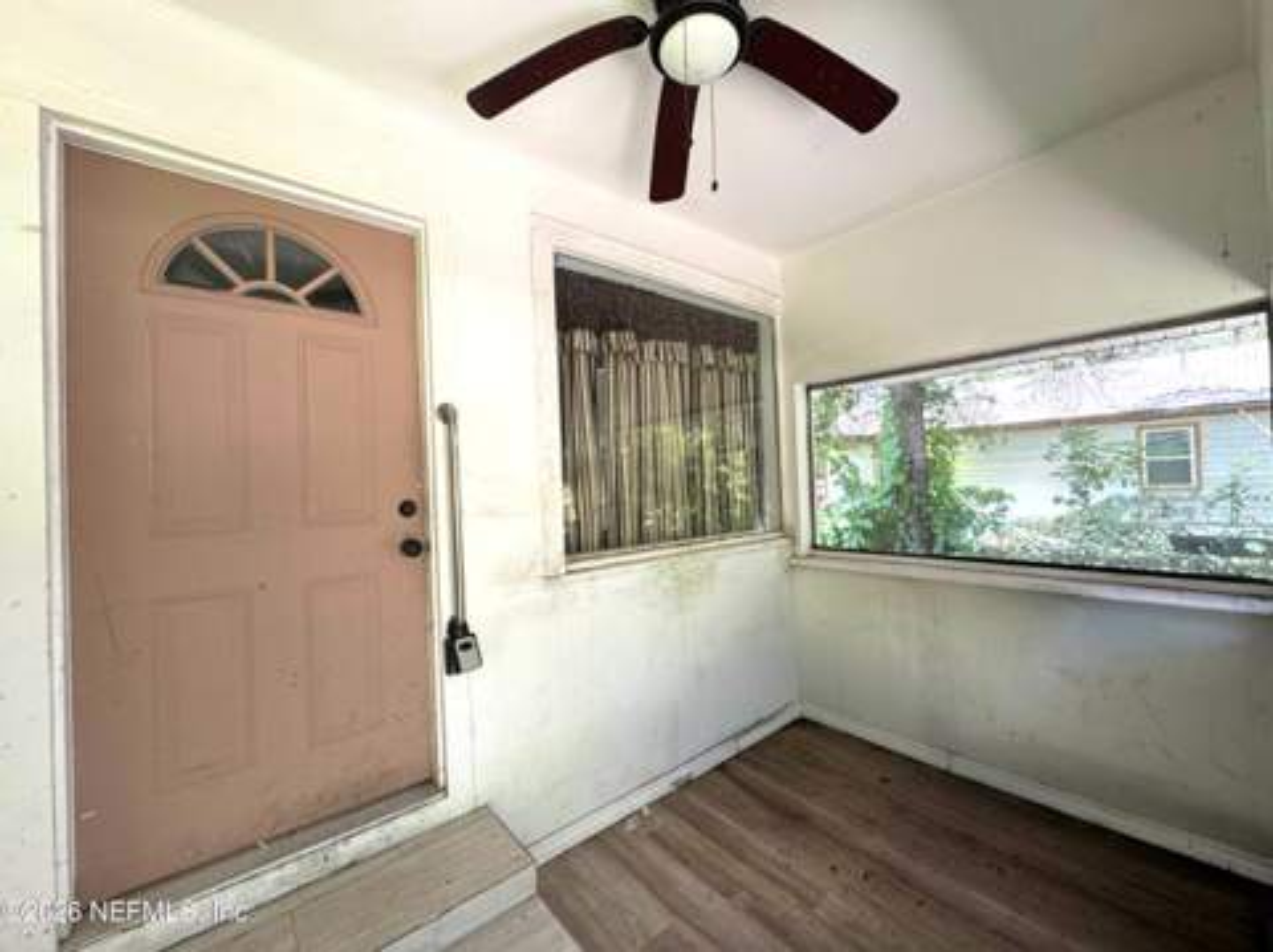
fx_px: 514
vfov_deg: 85.6
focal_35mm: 14
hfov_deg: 102.1
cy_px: 476
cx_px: 636
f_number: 2.2
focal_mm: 2.22
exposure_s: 1/99
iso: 125
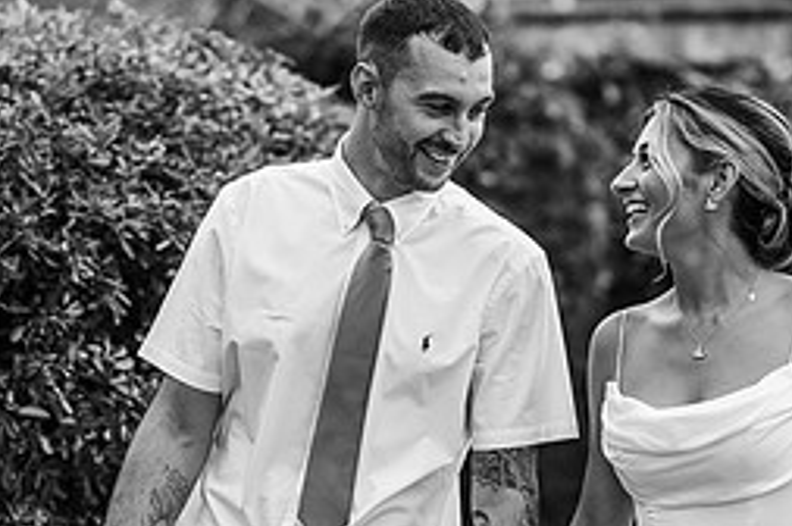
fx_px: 4284
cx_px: 394
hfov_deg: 10.6
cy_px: 329
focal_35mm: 195
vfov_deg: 7.0
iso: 100
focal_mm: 85
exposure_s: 1/1250
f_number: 1.8
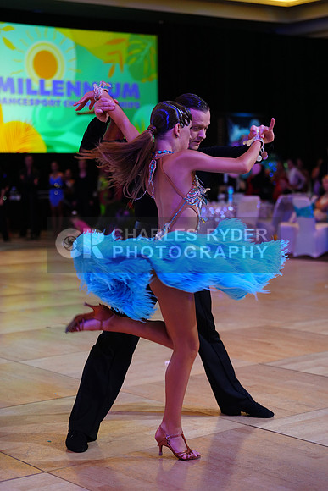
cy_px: 246
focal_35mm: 70
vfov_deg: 28.8
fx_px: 956
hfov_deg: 19.5
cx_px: 164
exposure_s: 1/320
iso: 1250
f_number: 2.8
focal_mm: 70
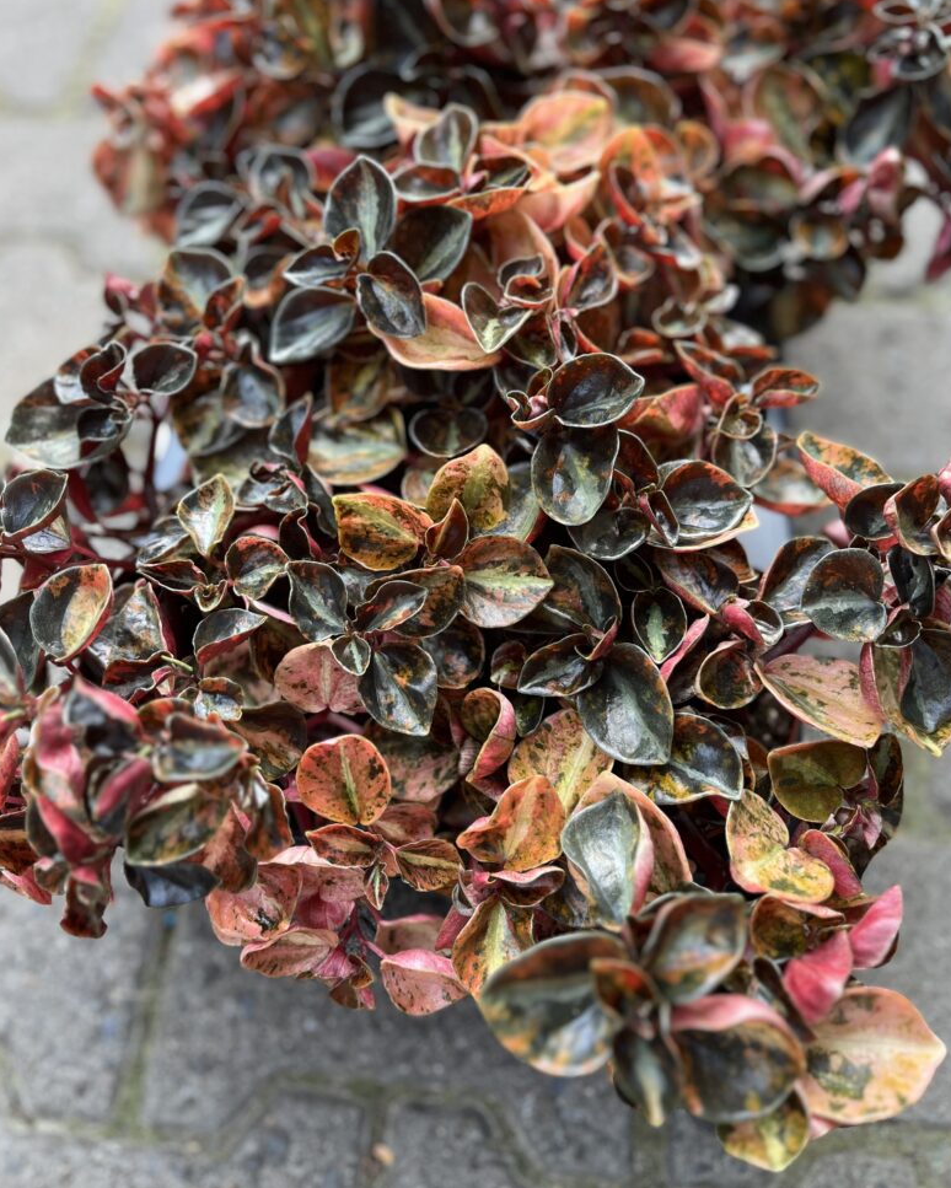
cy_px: 534
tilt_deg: -61.0
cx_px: 484
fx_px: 985
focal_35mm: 28
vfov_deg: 62.1
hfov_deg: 51.5
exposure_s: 1/122
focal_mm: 5.1
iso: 50
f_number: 1.6
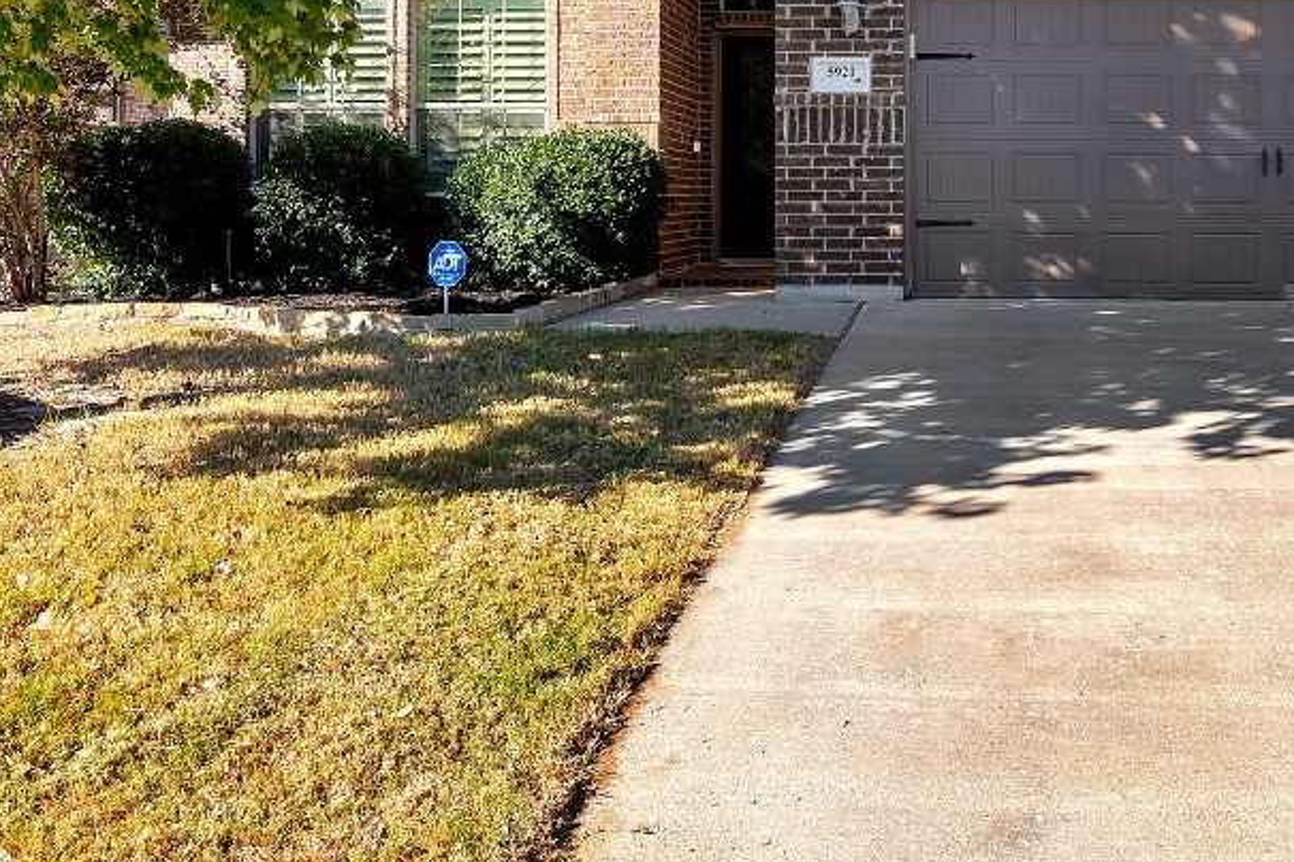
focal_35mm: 57
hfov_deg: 34.4
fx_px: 2049
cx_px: 954
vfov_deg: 23.2
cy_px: 92
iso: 320
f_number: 11
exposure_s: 1/125
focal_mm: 20
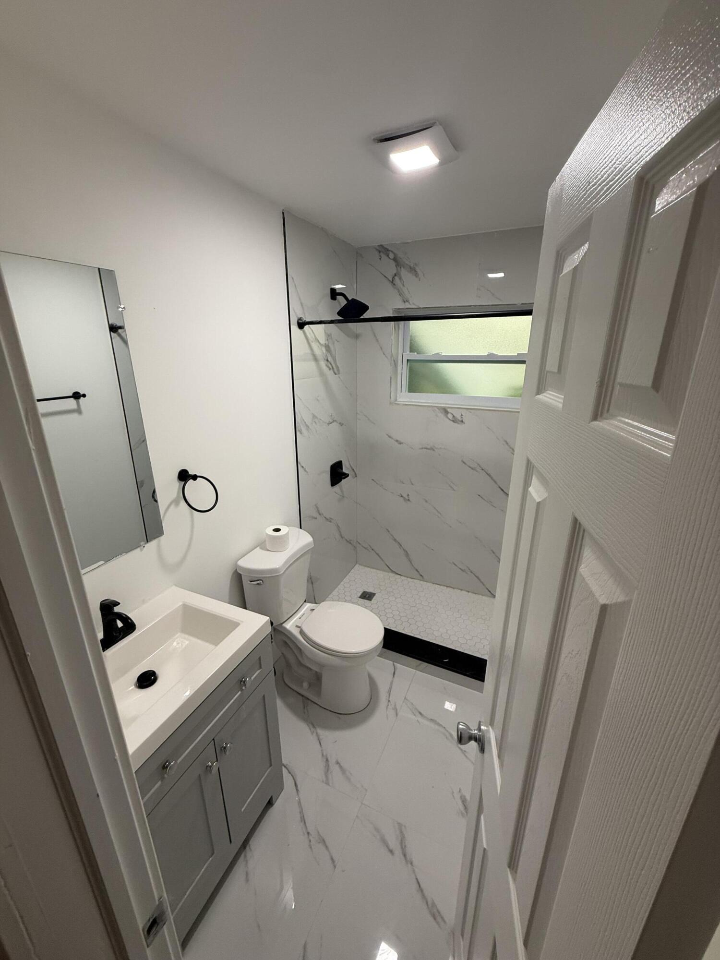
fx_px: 388
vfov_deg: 102.1
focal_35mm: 14
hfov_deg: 85.7
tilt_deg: -16.0
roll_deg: +0.8
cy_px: 480
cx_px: 360
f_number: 2.2
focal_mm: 2.22
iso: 160
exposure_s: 1/120
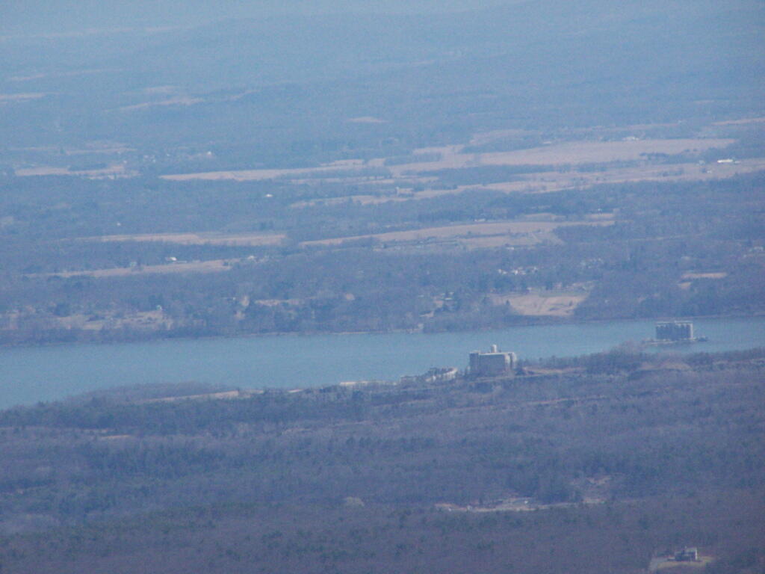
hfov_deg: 5.2
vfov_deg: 3.9
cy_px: 287
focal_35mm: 380
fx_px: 8398
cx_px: 382
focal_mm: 63
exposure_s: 1/800
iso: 400
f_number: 5
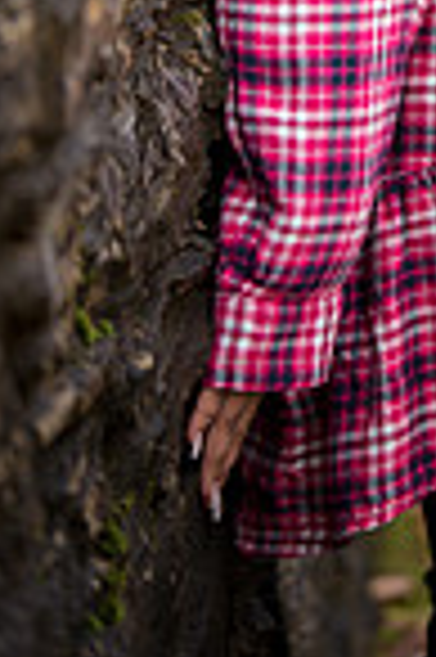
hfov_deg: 4.4
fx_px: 5608
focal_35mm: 308
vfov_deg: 6.6
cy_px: -346
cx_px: 548
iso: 200
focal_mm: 100
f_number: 2.8
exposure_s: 1/50
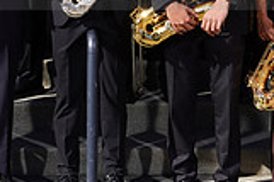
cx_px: 112
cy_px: -40
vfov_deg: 9.8
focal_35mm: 137
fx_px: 1042
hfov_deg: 15.0
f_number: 10
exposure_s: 1/250
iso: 100
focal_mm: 38
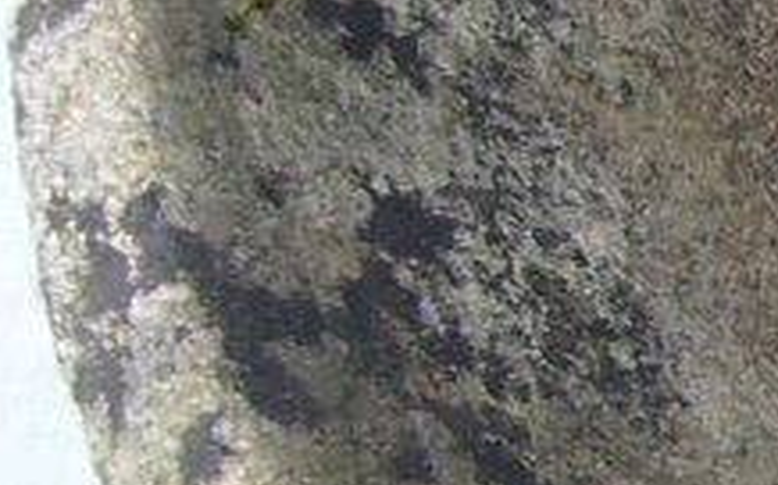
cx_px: 2166
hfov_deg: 7.1
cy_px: 139
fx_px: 5764
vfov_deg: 4.8
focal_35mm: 272
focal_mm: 5.8
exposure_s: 1/60
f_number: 2.8
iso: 80
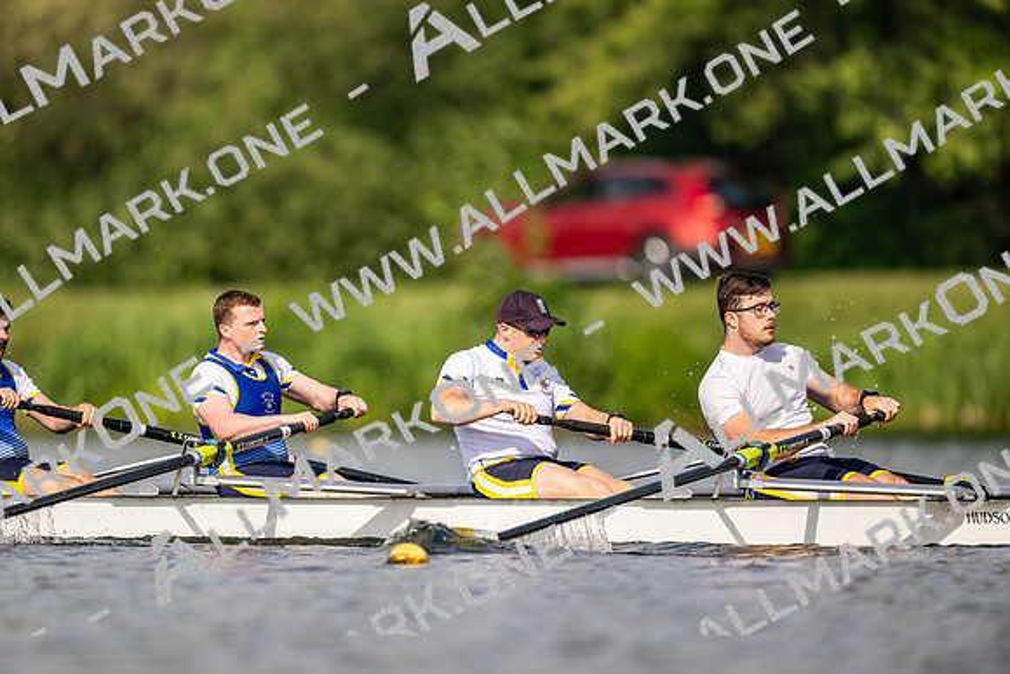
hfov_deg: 3.4
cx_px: 505
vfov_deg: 2.3
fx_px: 16836
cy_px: 337
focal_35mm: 600
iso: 280
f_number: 4
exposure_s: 1/2500
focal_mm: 600
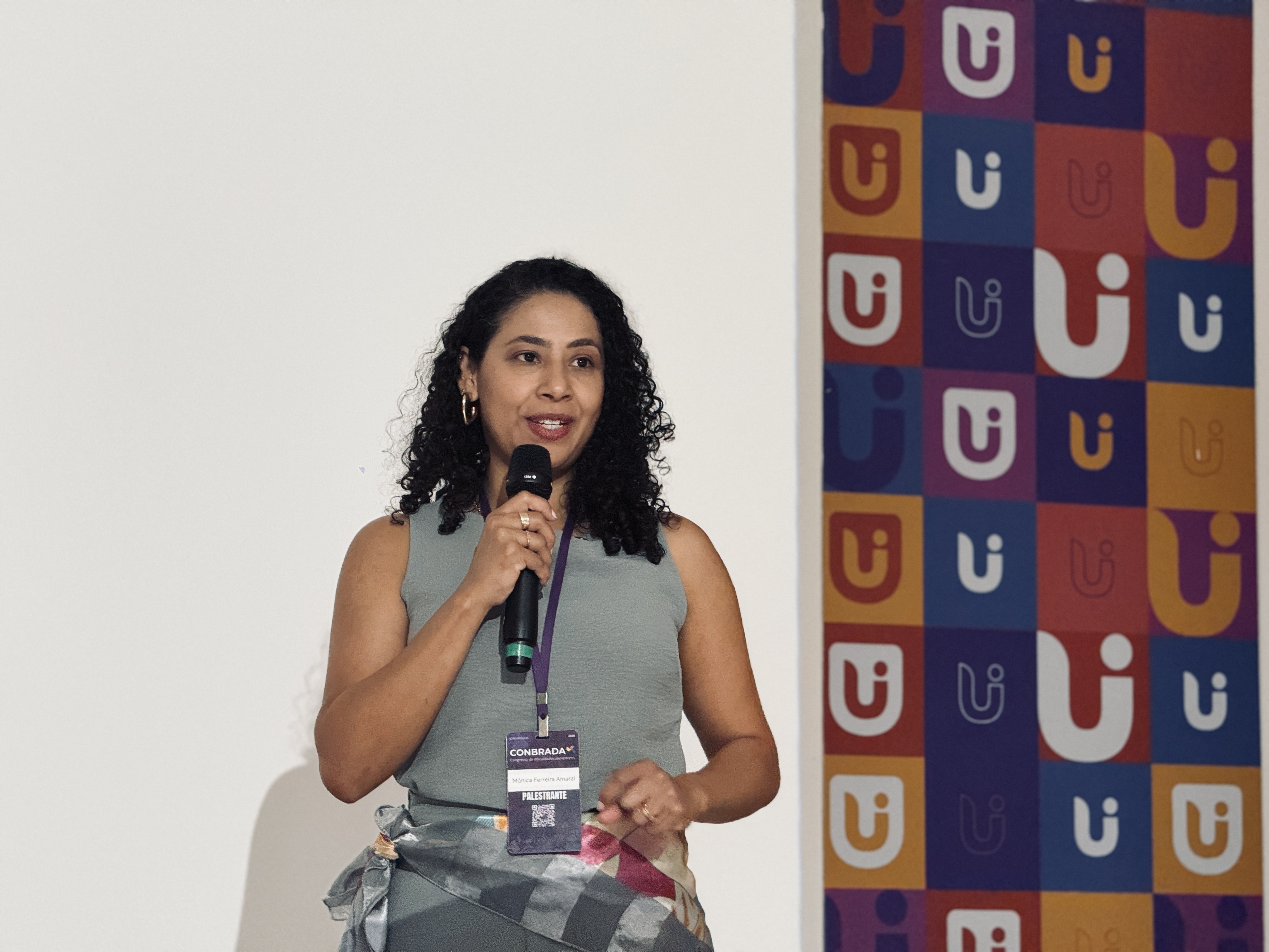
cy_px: 476
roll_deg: -0.2
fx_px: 4399
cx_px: 634
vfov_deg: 12.3
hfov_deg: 16.4
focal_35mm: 120
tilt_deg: +7.9
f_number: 2.8
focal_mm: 15.66
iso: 640
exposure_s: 1/40
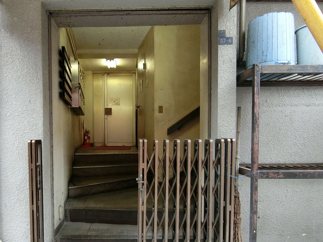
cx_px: 124
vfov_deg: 52.6
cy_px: 149
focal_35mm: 26
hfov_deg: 66.4
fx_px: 243
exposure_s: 1/80
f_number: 2.7
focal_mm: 4.06
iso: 400
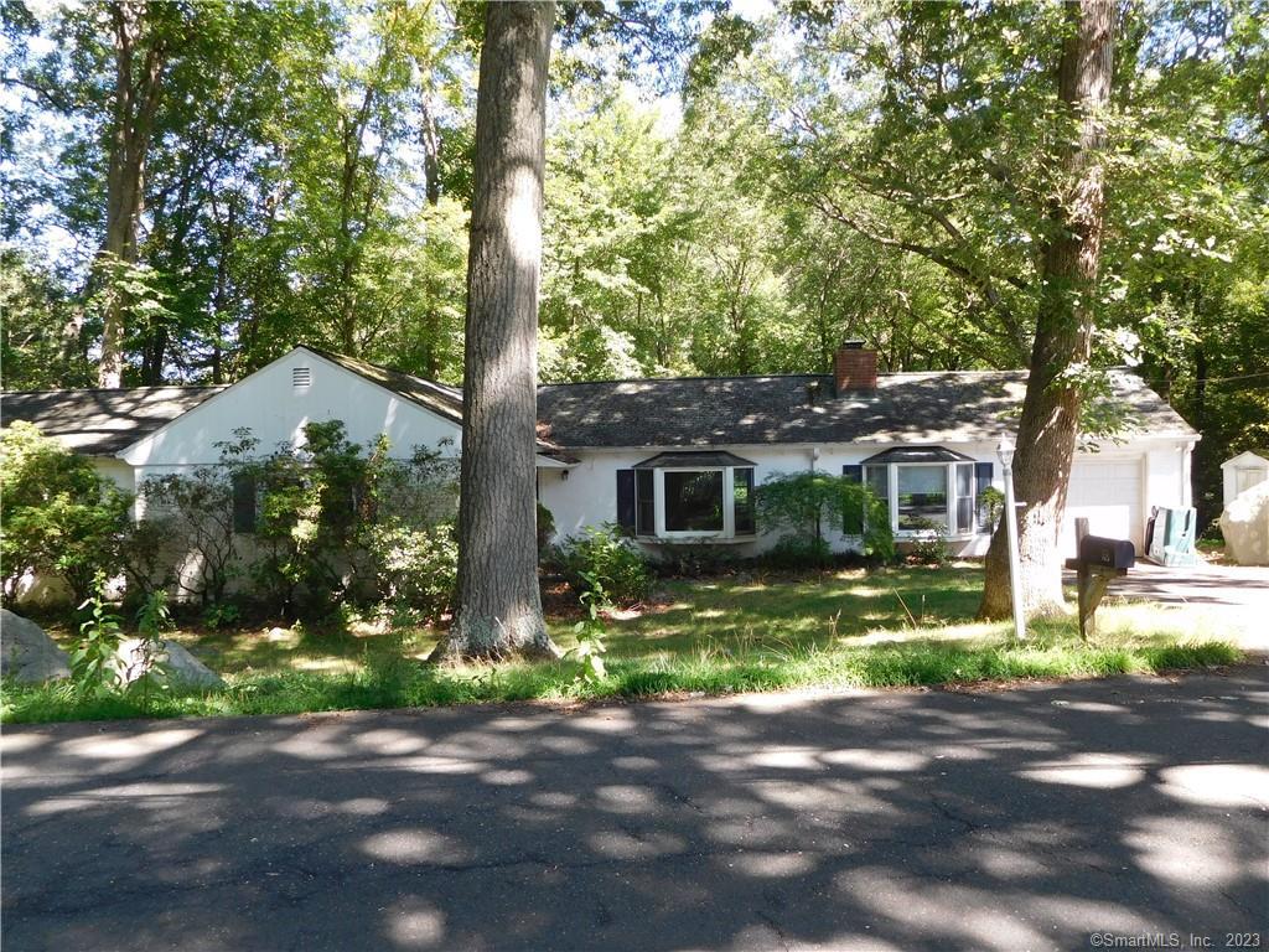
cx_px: 634
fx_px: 916
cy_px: 476
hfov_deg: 69.4
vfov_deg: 54.9
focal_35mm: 25
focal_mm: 4.5
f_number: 3.4
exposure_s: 1/100
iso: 125
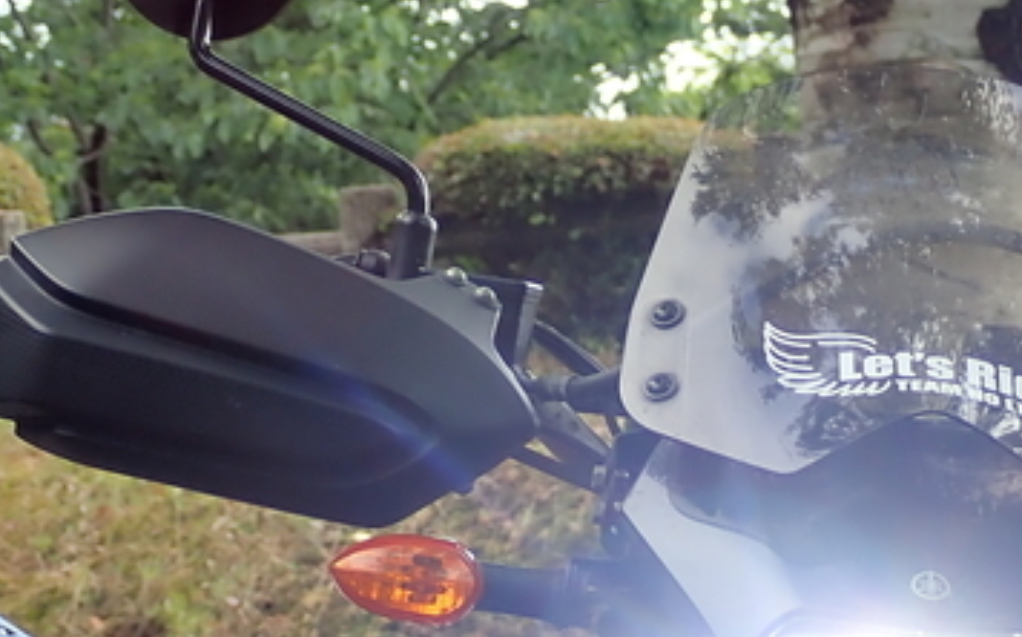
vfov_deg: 8.4
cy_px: 714
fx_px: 4314
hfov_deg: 13.5
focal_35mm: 155
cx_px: 706
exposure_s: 1/125
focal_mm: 11.78
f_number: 3.8
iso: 100
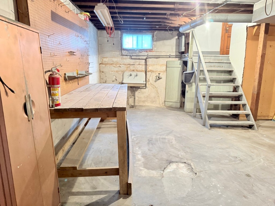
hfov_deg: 71.6
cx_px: 138
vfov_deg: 56.8
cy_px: 103
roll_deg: -0.4
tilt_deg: -11.7
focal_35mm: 24
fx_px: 191
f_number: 1.78
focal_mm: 6.76
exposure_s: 1/40
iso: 640
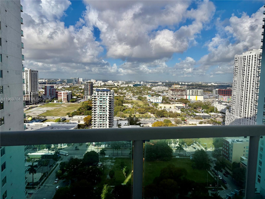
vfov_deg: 53.1
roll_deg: -0.5
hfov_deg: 67.3
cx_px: 132
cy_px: 100
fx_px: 199
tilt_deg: -4.6
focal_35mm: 26
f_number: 1.6
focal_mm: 5.96
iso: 50
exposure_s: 1/5814
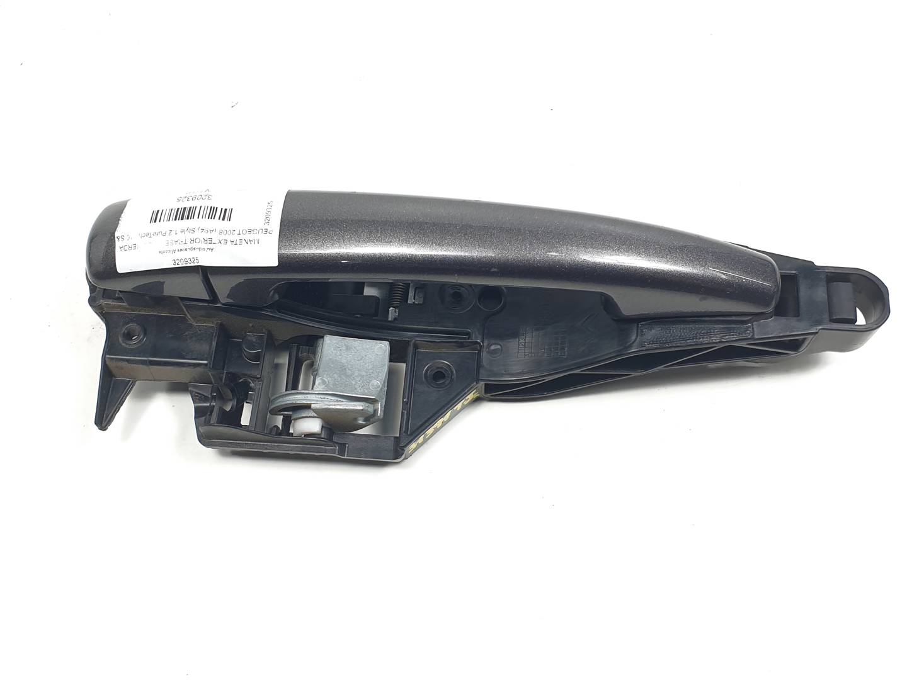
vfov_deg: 53.1
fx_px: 681
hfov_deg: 67.3
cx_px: 454
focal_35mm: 26
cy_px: 340
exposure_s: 1/140
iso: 50
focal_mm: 4.3
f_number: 2.4
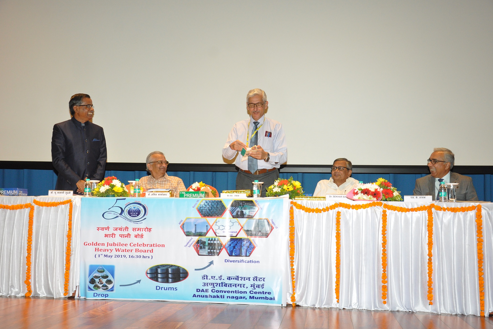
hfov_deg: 48.5
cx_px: 248
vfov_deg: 33.4
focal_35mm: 40
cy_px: 166
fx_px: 548
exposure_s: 1/125
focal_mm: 26
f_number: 5.6
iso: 1250
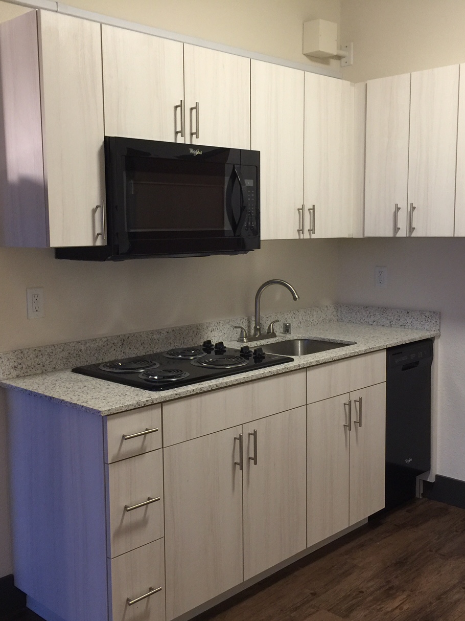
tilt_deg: -6.2
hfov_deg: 36.8
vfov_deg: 47.9
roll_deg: -0.6
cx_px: 208
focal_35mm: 39
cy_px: 313
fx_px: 699
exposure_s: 1/15
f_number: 2.2
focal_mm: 4.15
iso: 80
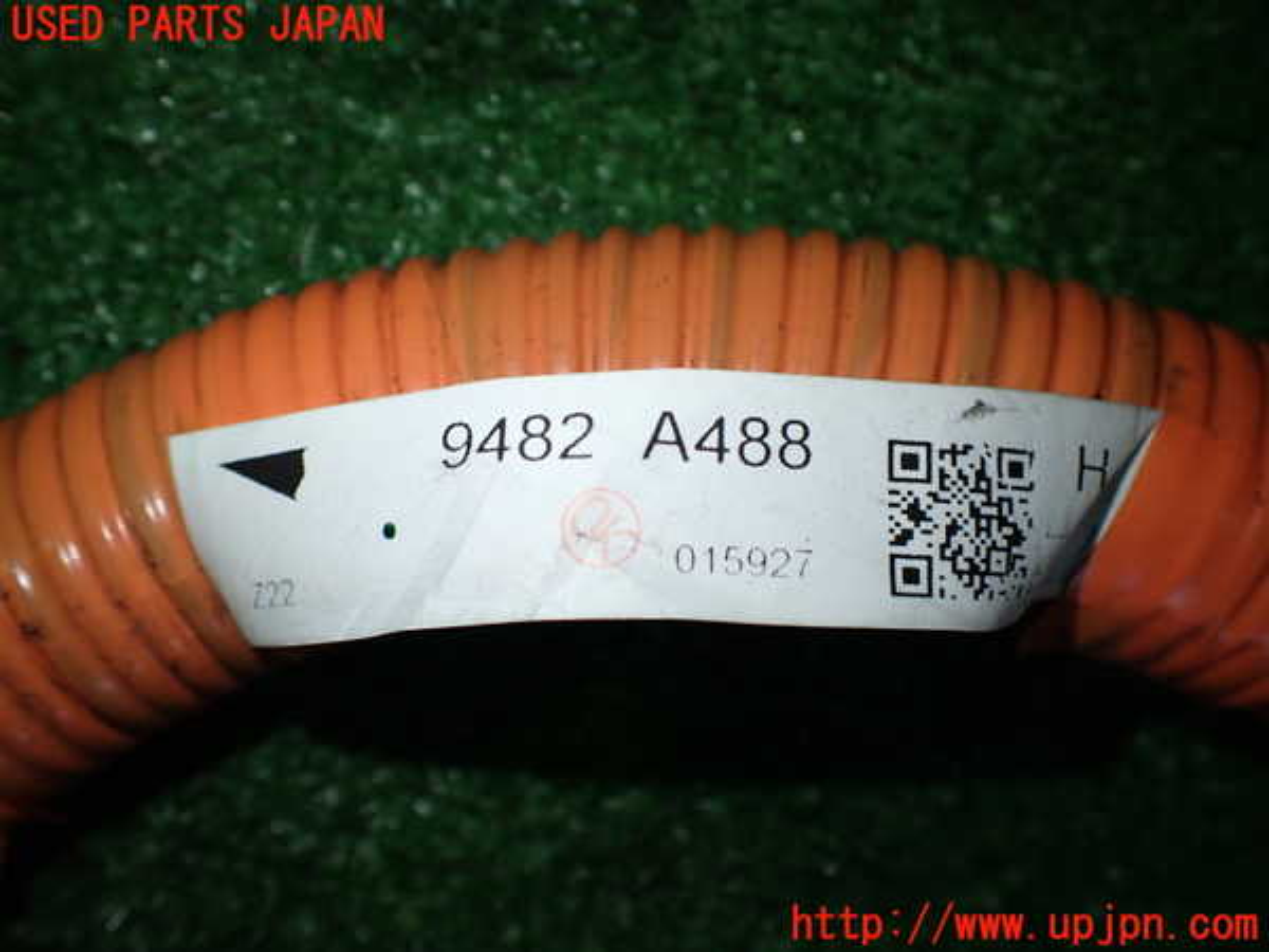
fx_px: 1100
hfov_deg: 60.0
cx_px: 634
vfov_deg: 46.8
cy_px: 476
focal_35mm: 30
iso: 200
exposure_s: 1/125
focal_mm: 5.4
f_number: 2.3
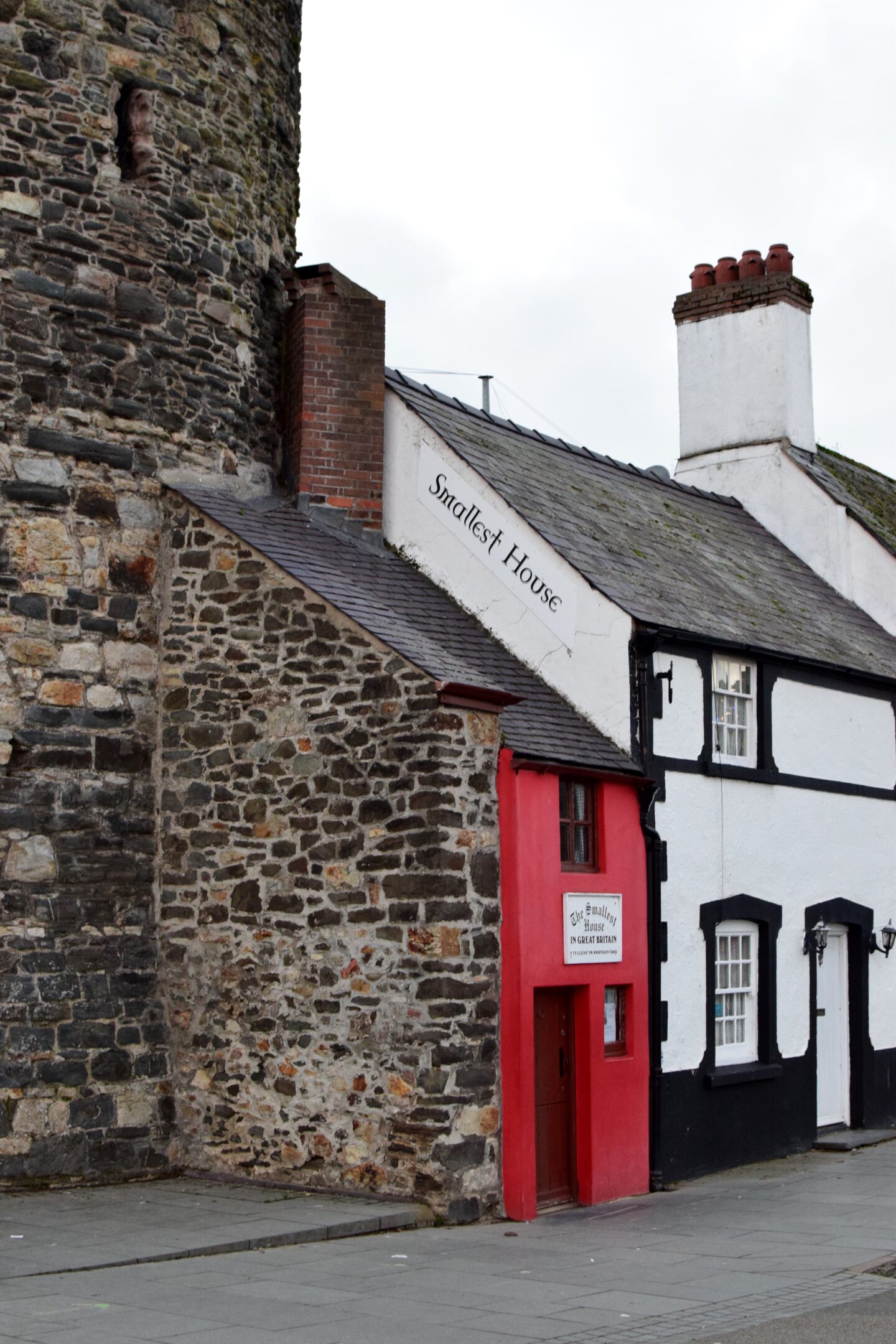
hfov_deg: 25.8
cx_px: 448
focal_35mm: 52
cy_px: 672
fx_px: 1960
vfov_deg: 37.9
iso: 1600
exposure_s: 1/60
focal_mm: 35
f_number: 7.1
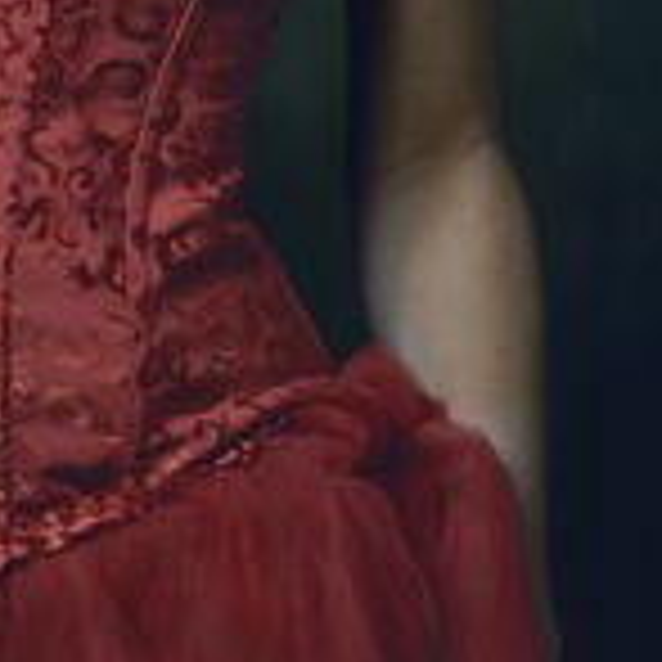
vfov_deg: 5.6
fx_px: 6707
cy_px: -140
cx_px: 38
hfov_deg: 5.6
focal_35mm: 310
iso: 320
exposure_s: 1/160
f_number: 1.8
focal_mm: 85
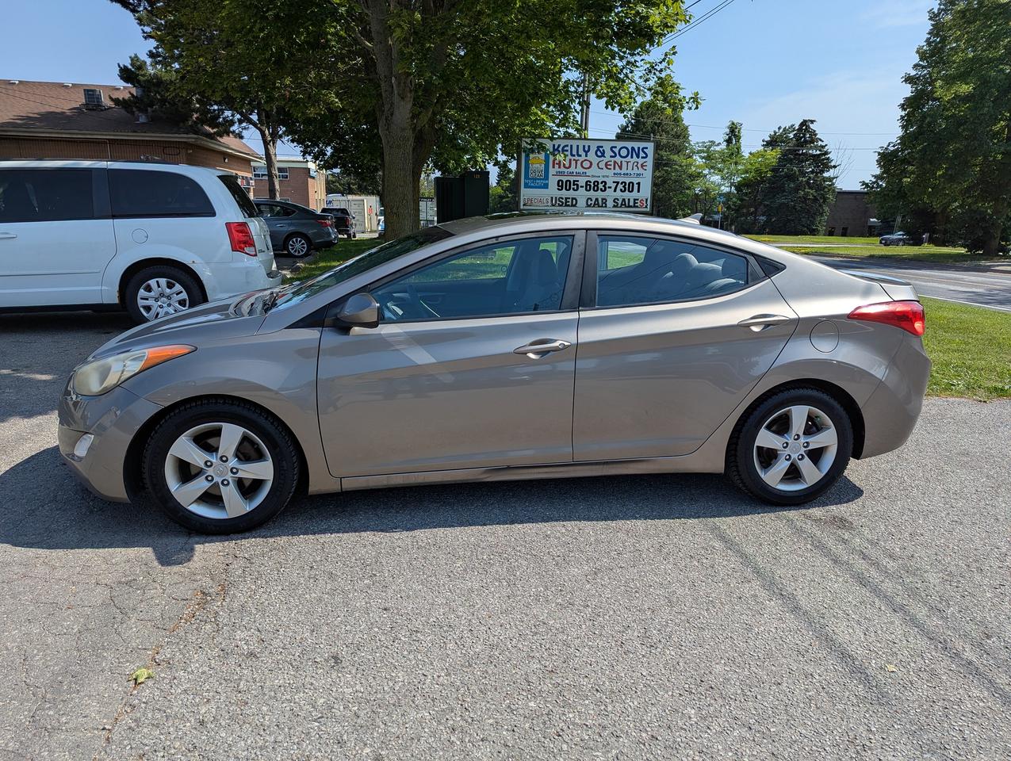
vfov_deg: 56.9
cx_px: 506
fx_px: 702
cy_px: 380
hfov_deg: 71.5
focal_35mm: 24
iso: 43
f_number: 1.85
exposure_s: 1/2513
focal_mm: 6.81
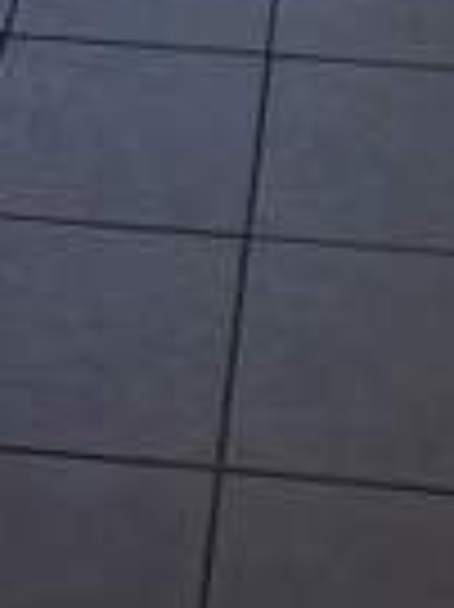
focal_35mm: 123
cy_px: -572
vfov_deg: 13.8
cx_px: 175
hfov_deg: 12.0
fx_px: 2154
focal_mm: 5.96
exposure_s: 1/365
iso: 50
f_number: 1.6
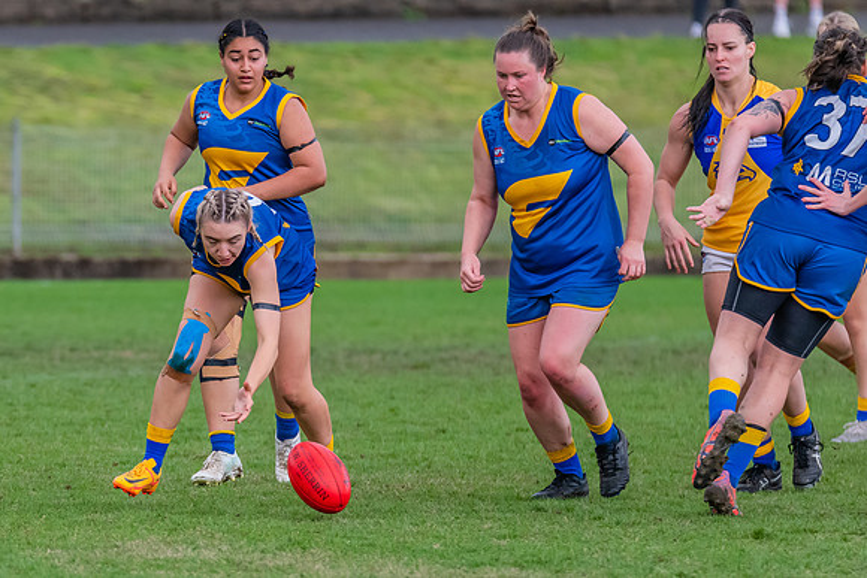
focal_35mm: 565
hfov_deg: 3.7
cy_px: 291
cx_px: 168
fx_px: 13600
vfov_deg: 2.4
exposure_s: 1/1600
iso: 2200
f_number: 6
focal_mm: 350
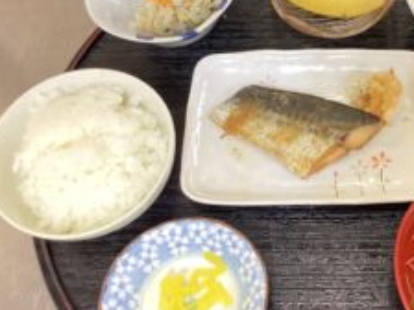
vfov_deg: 28.0
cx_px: 337
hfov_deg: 35.5
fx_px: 622
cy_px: 150
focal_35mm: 52
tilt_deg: -64.8
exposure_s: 1/40
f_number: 2.4
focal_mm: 3.3
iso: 400
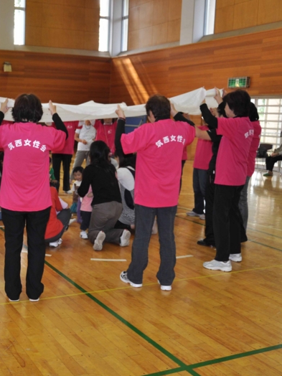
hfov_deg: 31.5
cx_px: 35
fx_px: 478
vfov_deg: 42.9
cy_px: 186
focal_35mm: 44
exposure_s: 1/125
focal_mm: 20
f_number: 3.5
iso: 400
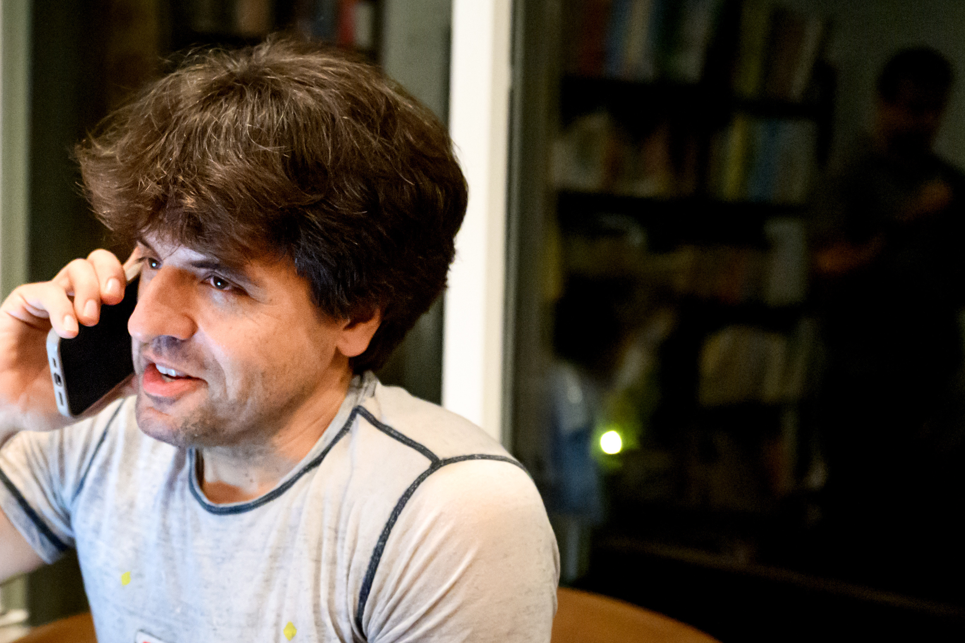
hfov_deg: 26.7
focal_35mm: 73
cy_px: 562
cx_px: 93
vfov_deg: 18.4
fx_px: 1957
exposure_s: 1/45
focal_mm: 39
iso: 12800
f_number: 2.8
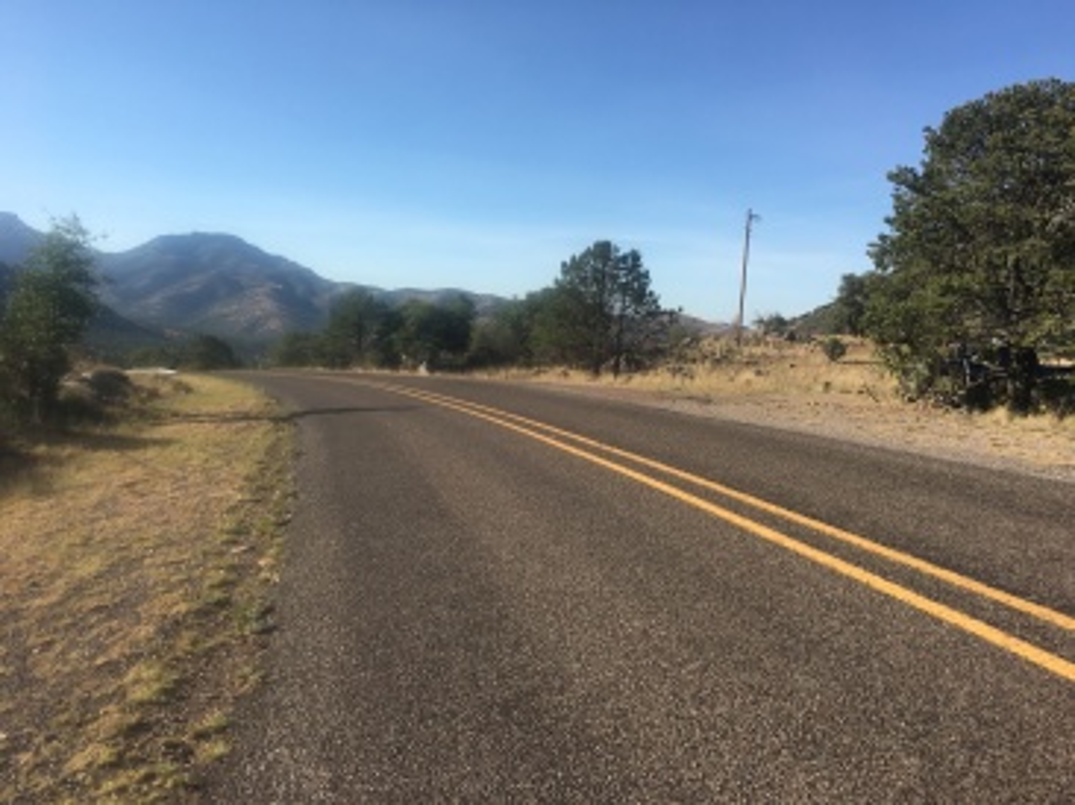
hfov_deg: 61.7
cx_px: 538
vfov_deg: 48.2
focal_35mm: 29
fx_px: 900
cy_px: 402
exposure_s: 1/1350
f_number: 2.2
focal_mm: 4.15
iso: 25
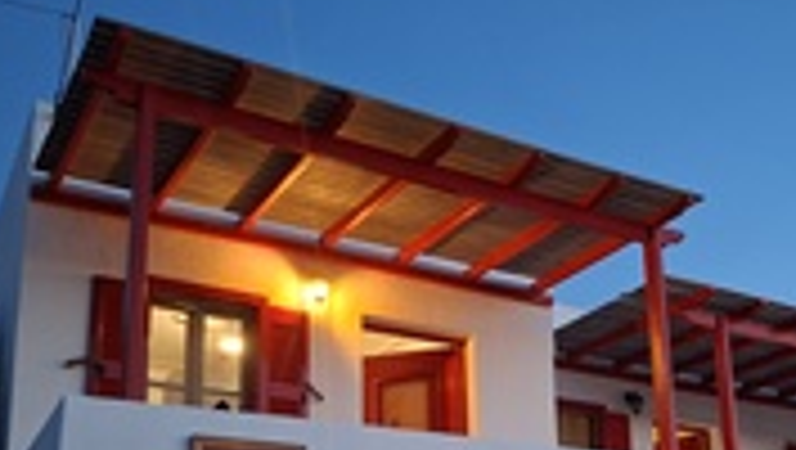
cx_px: 641
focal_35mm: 49
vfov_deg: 23.6
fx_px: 1035
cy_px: 441
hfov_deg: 40.3
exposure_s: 1/25
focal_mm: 5.54
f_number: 1.8
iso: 500
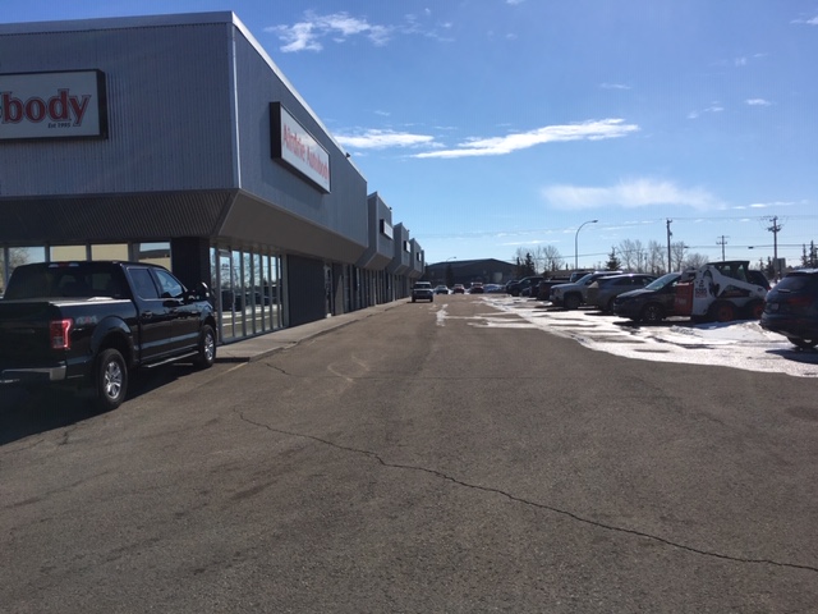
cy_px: 307
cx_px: 409
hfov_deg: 61.7
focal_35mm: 29
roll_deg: +1.6
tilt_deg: +0.3
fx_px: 685
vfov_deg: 48.2
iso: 25
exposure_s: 1/5917
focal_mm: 4.15
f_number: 2.2
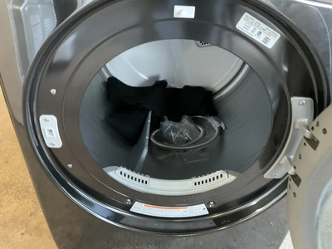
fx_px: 278
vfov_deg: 48.2
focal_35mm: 29
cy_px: 124
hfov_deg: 61.7
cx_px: 166
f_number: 1.8
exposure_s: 1/30
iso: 500
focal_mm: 3
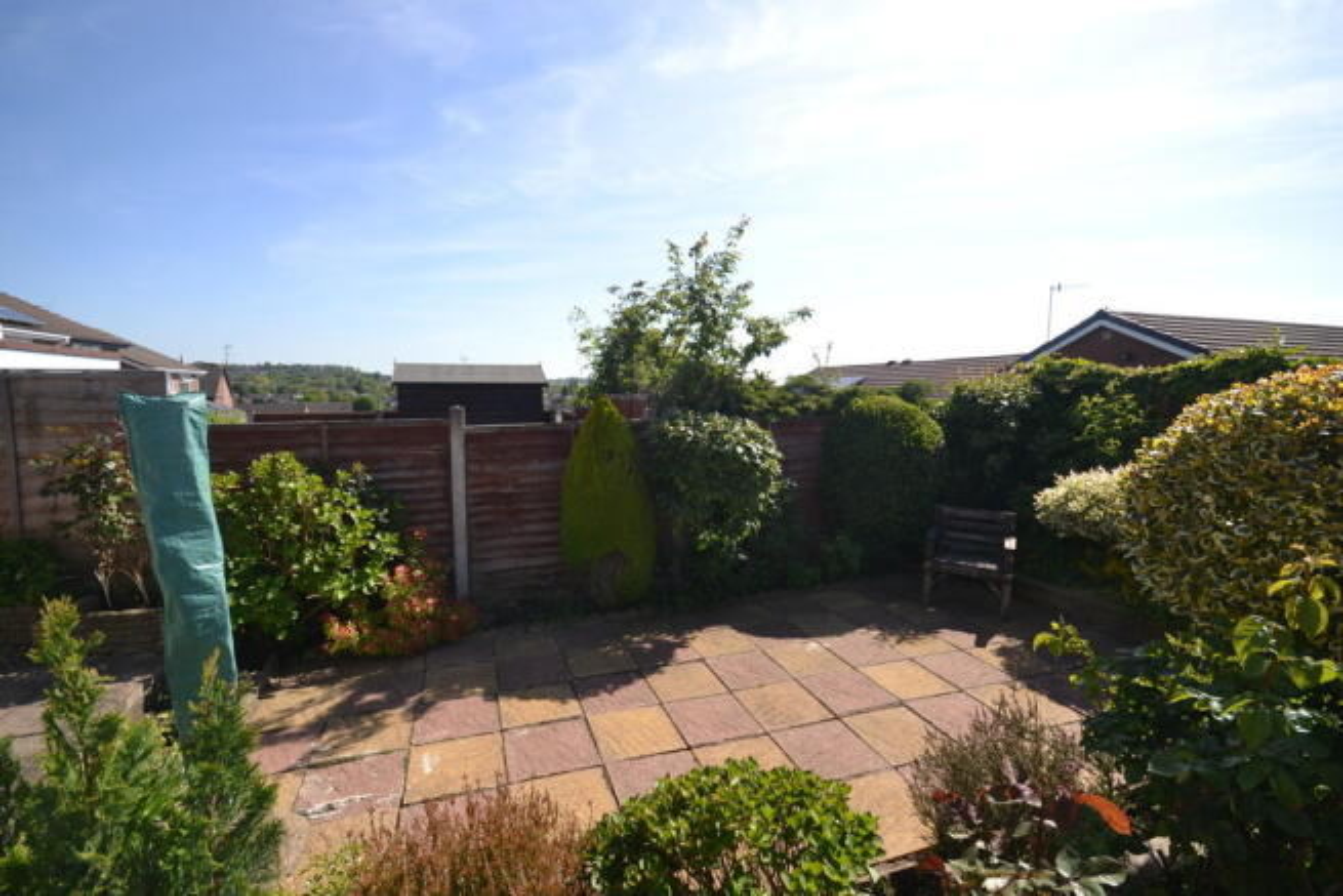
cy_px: 448
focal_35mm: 15
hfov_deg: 100.4
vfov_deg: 77.4
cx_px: 672
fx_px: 560
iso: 100
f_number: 8
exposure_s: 1/200
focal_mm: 10
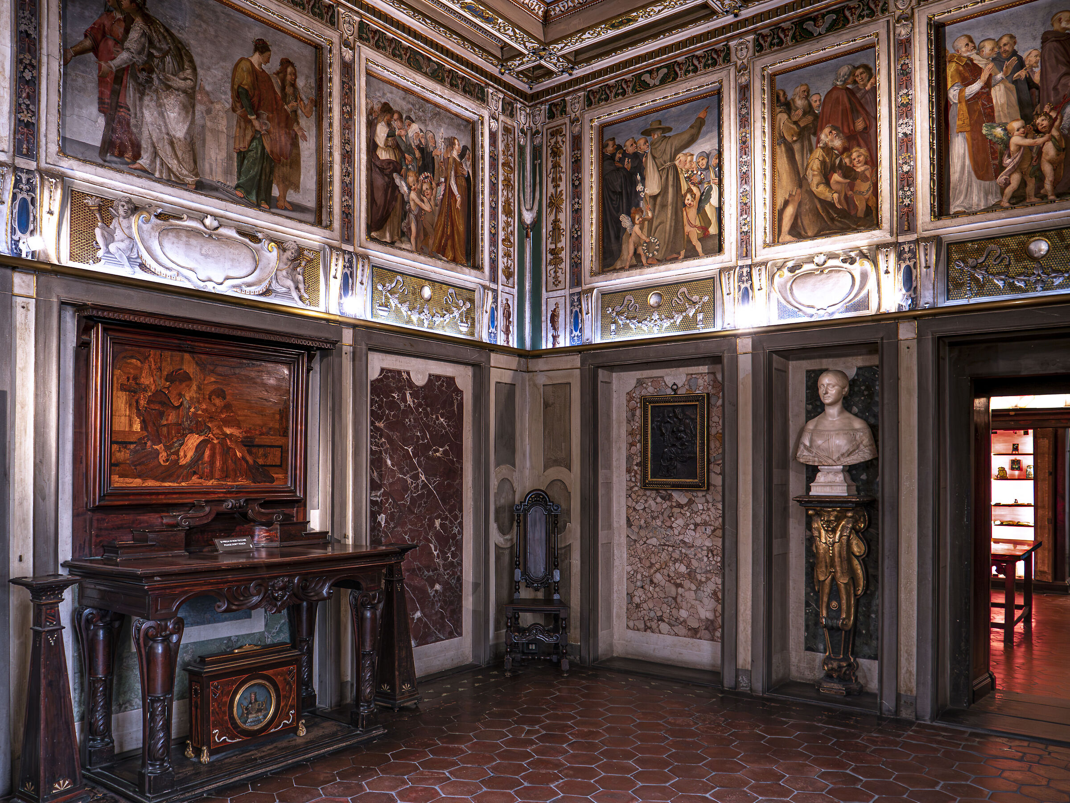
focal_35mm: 24
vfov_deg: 56.8
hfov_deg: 71.6
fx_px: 742
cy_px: 402
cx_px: 535
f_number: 2.8
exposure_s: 1/20
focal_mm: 12
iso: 200
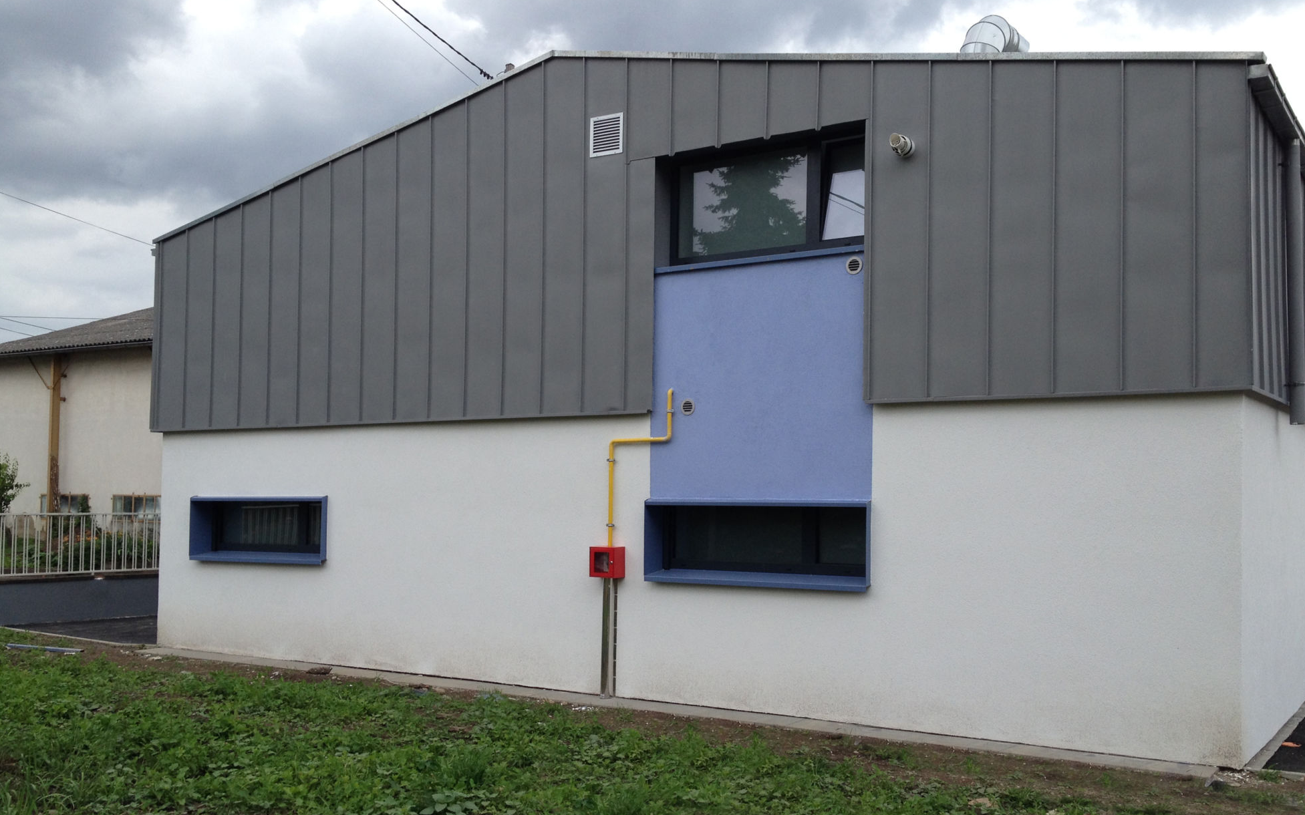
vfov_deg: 33.6
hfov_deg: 51.5
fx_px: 1351
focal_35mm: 38
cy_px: 428
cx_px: 645
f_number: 2.4
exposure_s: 1/657
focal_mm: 4.28
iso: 50
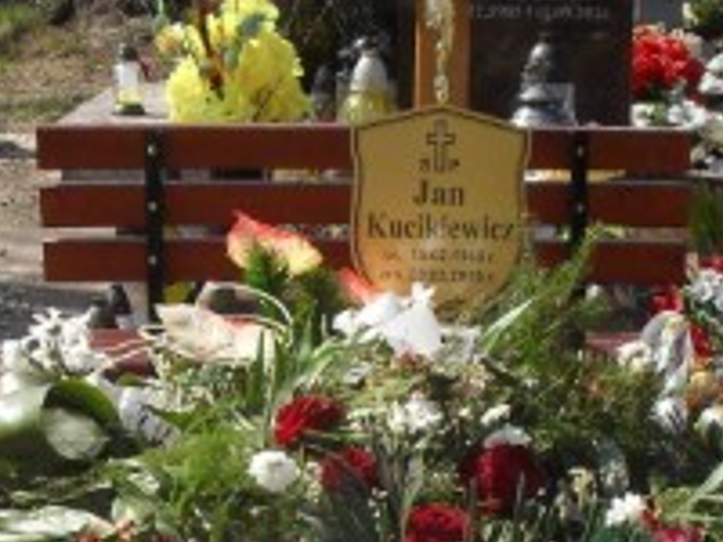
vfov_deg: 12.8
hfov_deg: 17.6
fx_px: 2339
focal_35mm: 112
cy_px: 687
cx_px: 434
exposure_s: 1/250
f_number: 8.4
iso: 200
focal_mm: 6.3
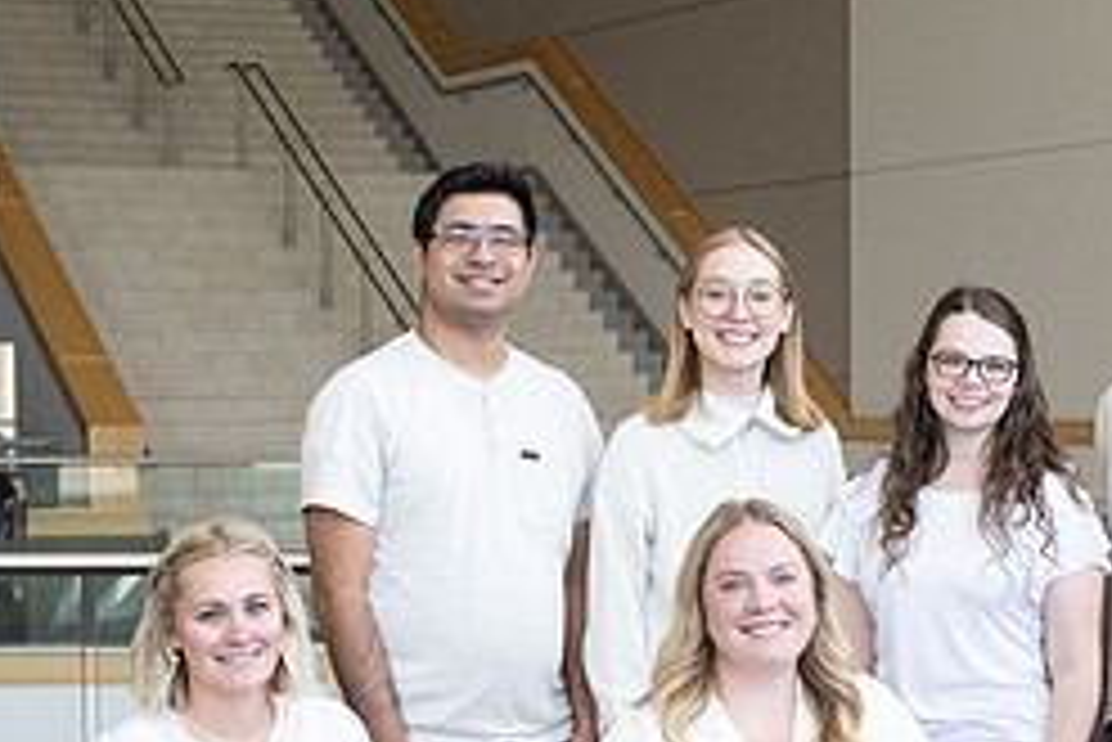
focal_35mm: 114
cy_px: 631
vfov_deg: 12.0
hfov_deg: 17.8
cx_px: 912
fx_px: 3523
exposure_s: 1/400
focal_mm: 42
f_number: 5.6
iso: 2000
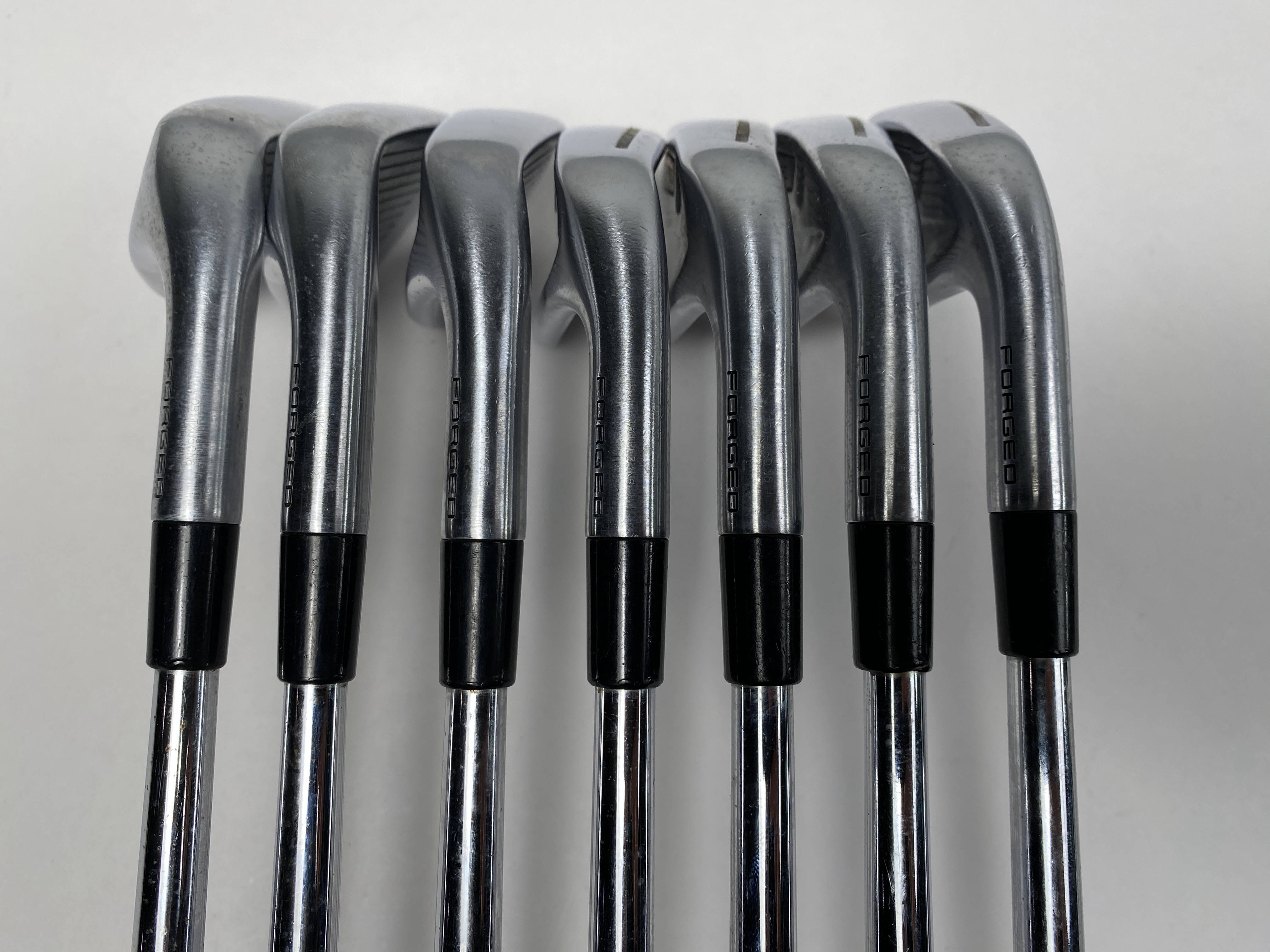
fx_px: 954
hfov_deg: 67.3
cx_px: 635
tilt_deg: -77.4
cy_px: 476
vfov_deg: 53.1
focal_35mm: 26
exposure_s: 1/354
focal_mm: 4.25
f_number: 1.8
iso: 32
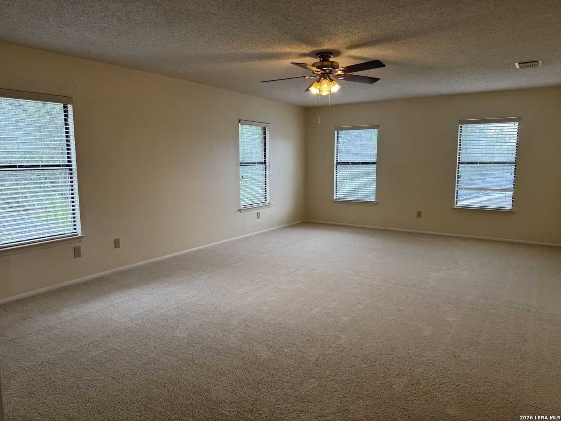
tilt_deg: -7.4
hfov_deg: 71.6
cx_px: 280
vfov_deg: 56.8
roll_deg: +0.6
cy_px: 210
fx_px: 389
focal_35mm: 24
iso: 80
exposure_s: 1/120
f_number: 1.78
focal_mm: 6.76
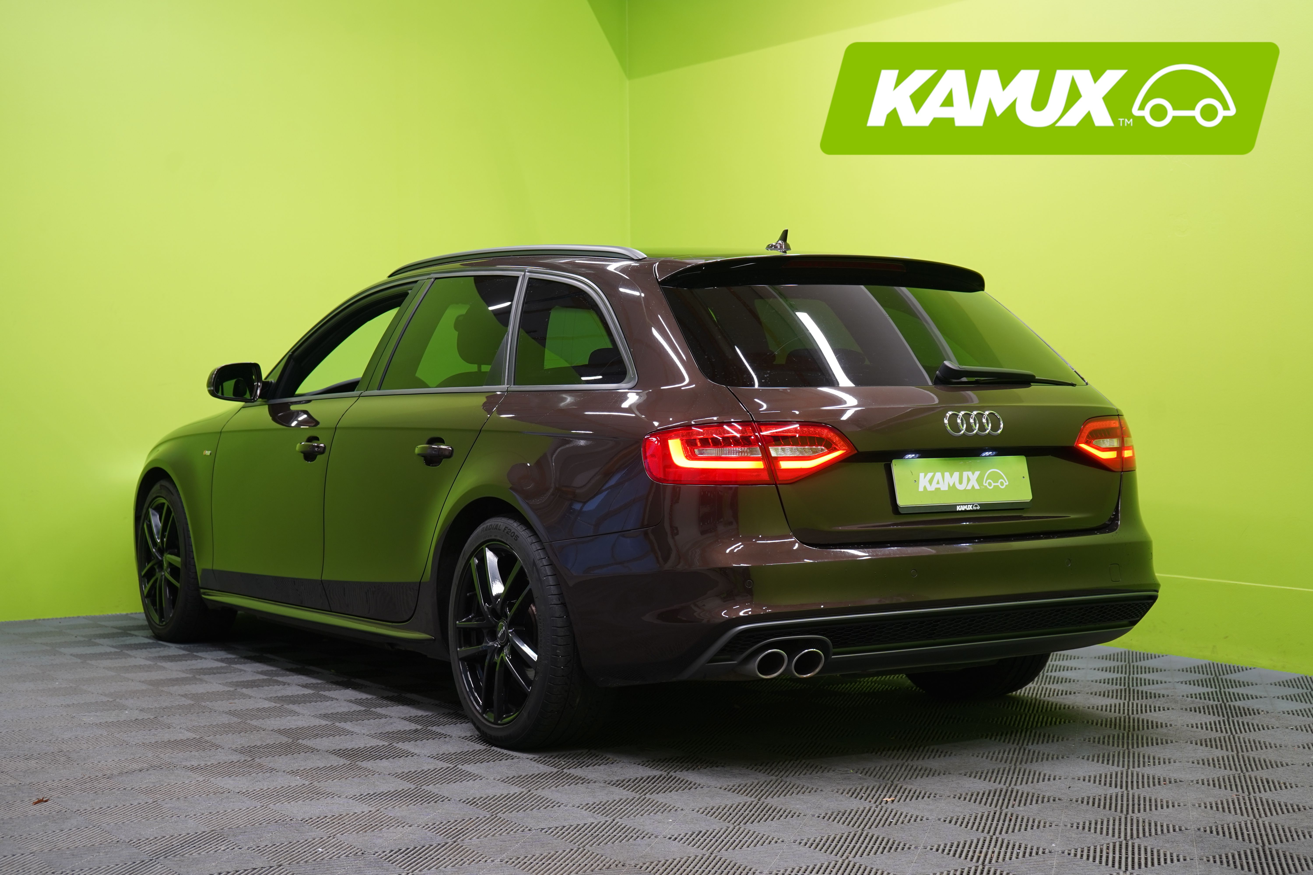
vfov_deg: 25.1
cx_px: 656
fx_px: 1969
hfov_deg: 36.9
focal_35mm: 54
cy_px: 438
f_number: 5
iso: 400
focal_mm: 54
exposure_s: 1/25
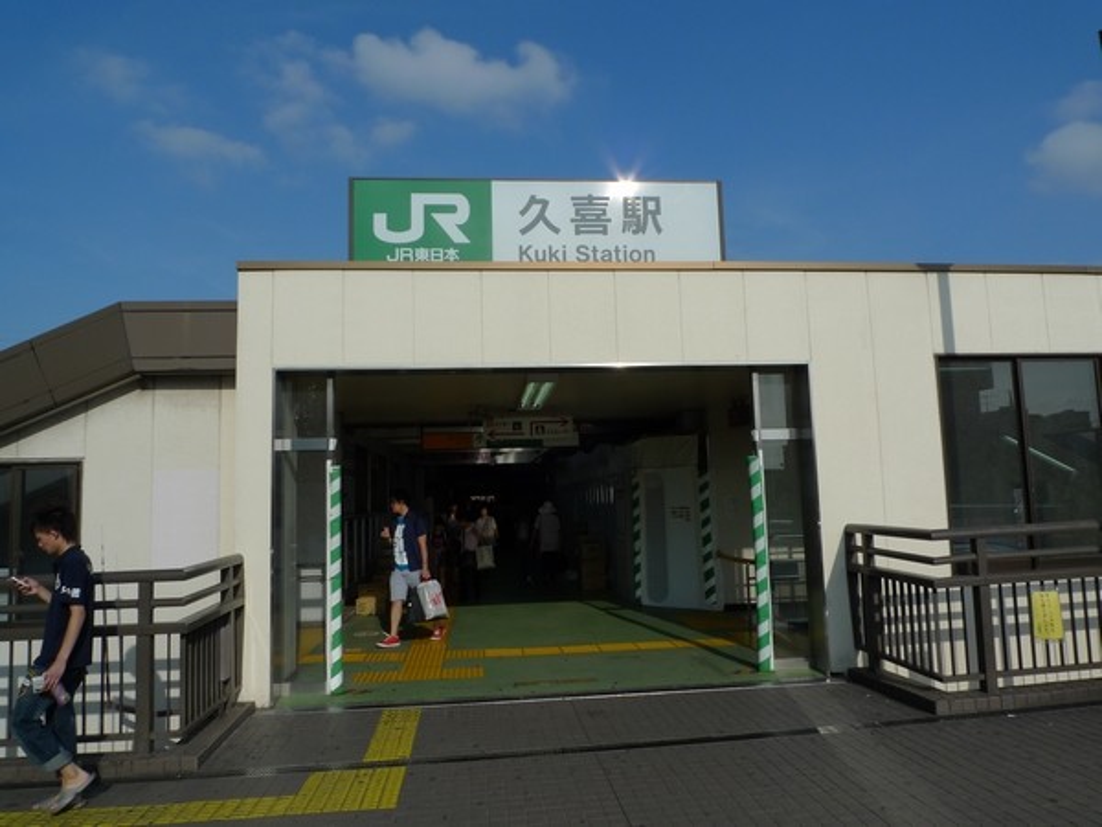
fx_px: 764
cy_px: 414
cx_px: 551
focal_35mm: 24
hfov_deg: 71.6
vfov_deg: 56.8
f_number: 5.6
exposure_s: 1/800
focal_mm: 5.1
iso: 80
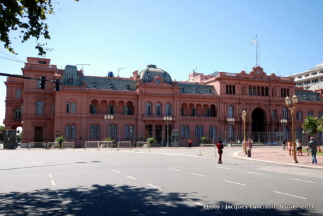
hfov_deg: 57.2
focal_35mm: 33
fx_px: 297
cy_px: 108
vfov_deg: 40.1
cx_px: 162
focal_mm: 22
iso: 100
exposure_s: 1/160
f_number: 6.3
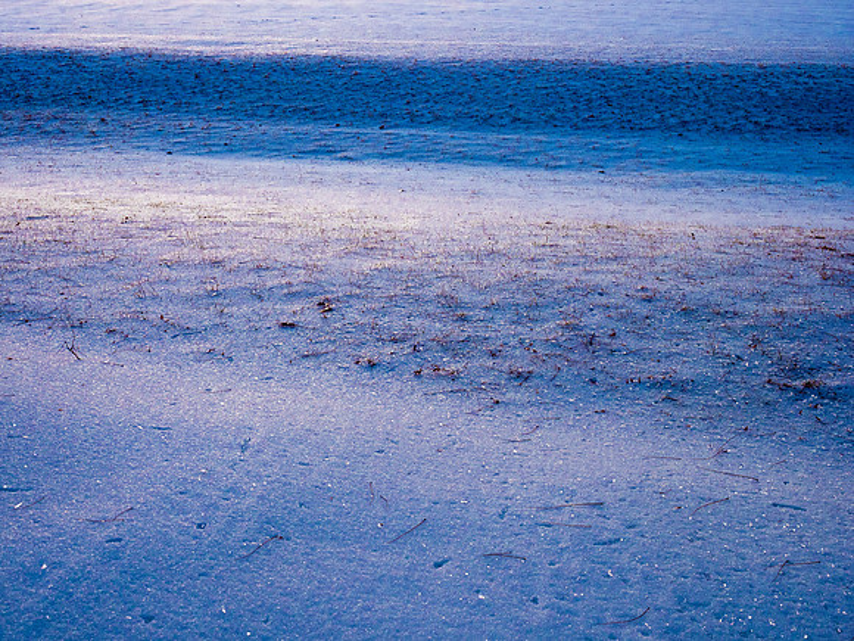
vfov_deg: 37.7
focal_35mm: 38
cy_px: 320
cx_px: 427
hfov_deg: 49.0
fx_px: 937
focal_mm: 19
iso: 400
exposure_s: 1/60
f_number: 8
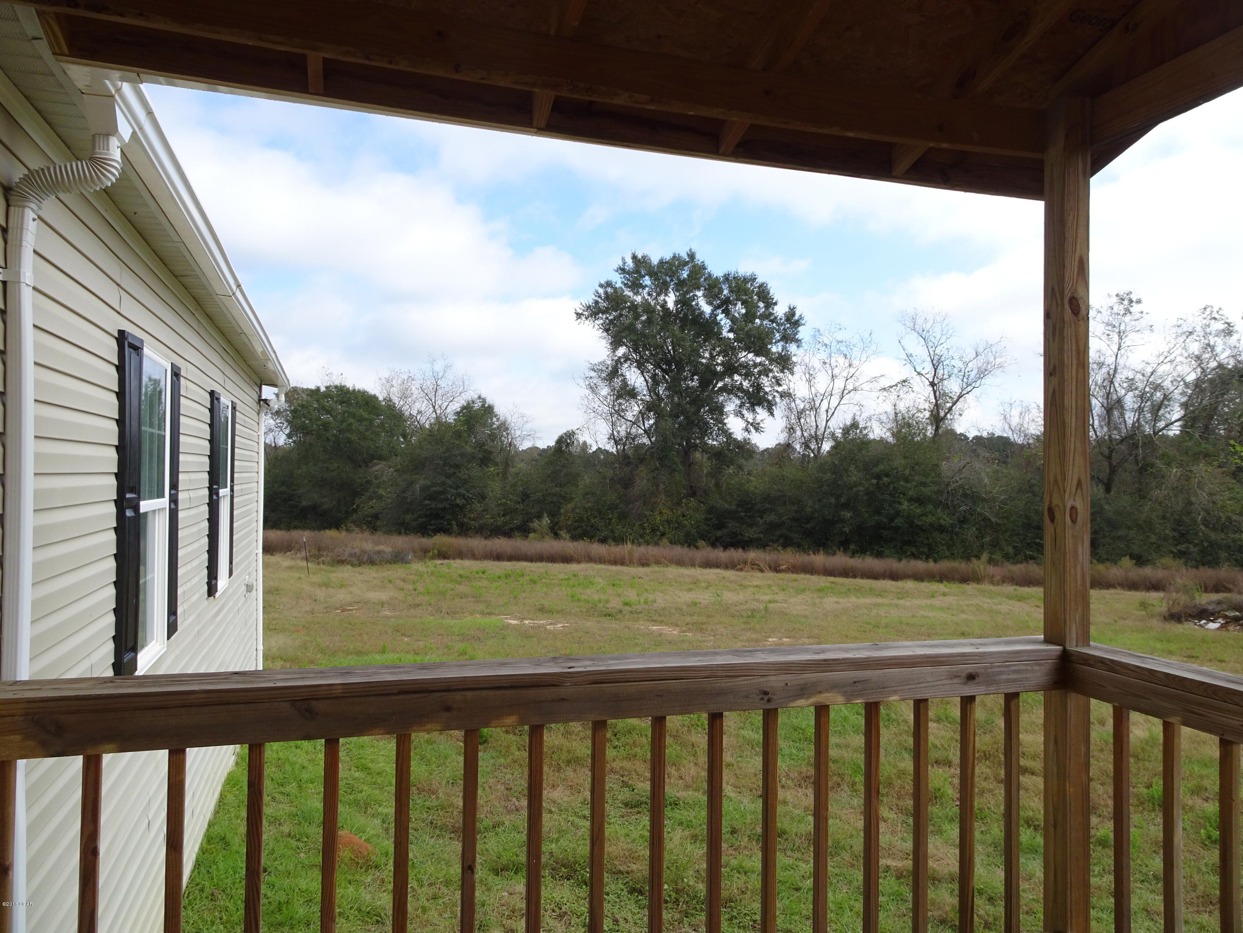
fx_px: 862
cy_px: 466
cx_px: 622
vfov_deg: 56.8
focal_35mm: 24
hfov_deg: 71.6
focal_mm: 4.1
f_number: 3.5
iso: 80
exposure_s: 1/640
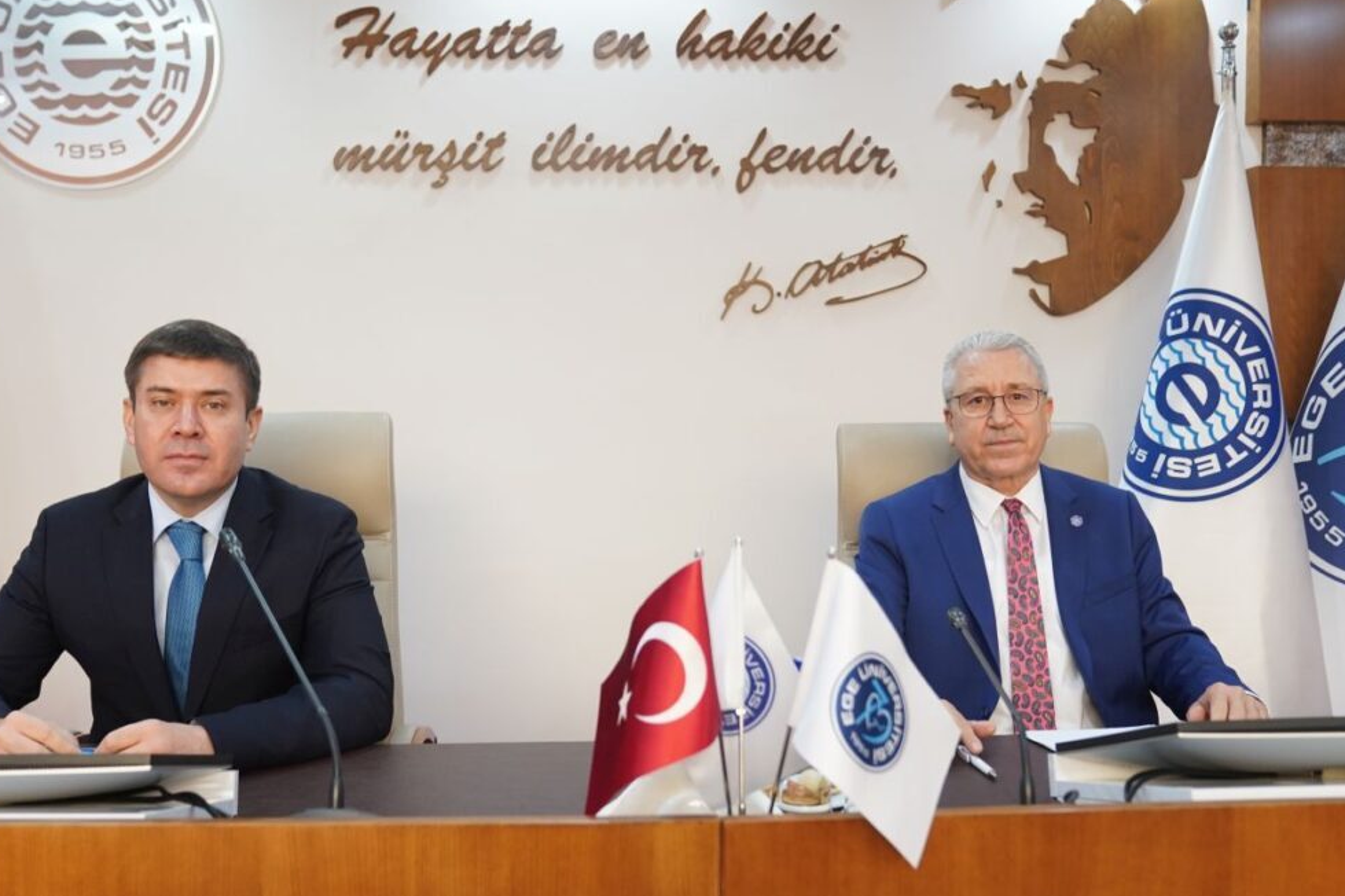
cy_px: 458
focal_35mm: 34
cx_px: 598
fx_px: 1270
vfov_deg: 38.9
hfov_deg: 55.7
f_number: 3.2
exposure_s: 1/100
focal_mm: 26
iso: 1600
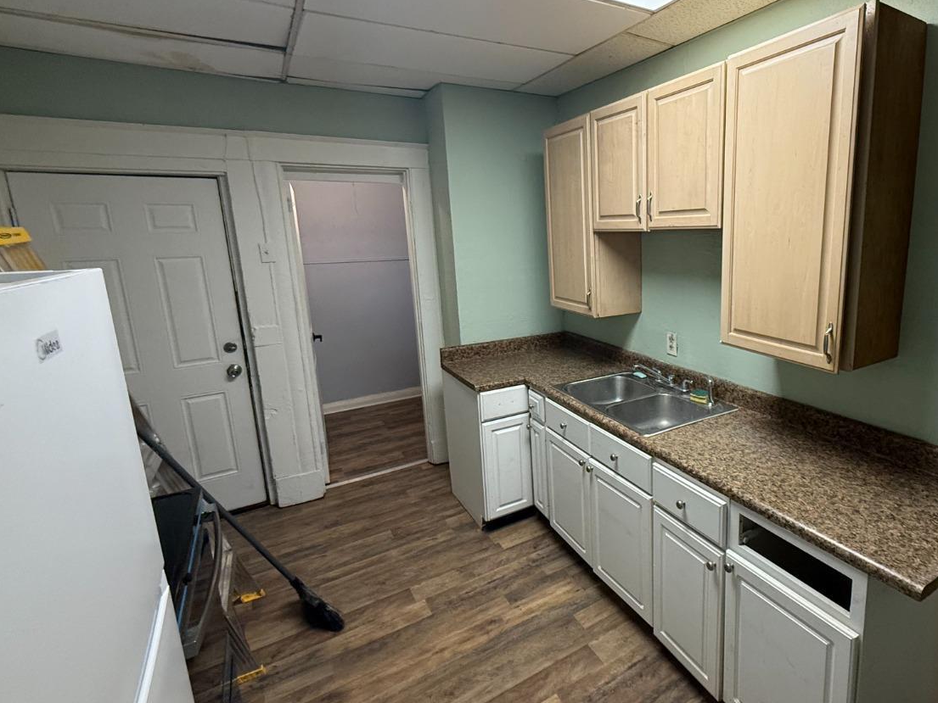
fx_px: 515
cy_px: 325
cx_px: 607
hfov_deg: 82.4
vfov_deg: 68.6
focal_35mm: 19
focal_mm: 2.22
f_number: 2.2
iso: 320
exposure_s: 1/120
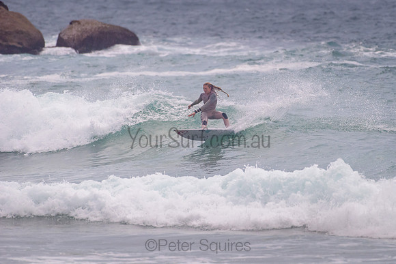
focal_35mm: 613
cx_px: 243
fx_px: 6743
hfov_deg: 3.4
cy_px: 112
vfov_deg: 2.2
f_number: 5.6
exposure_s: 1/2000
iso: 1000
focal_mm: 500
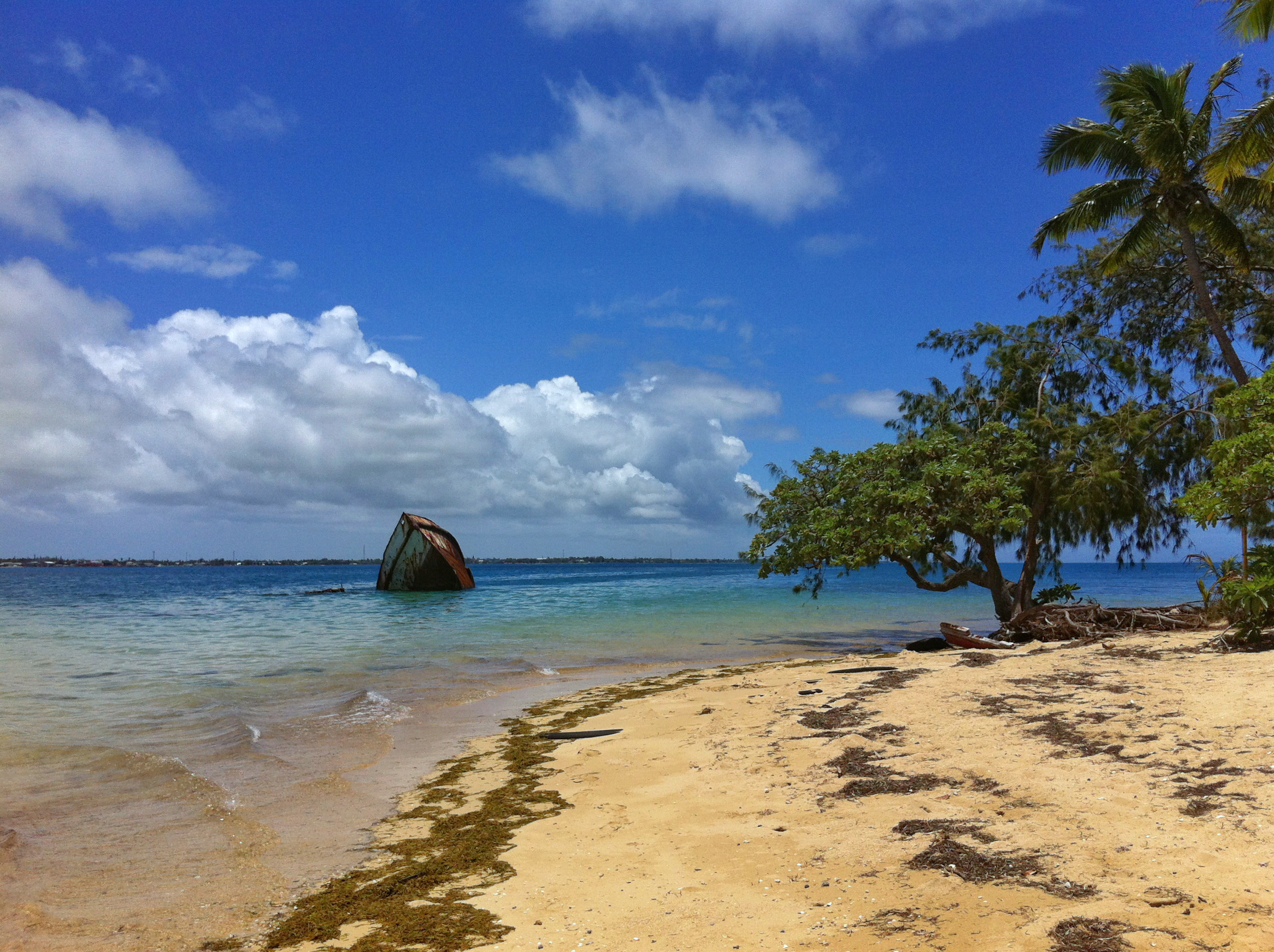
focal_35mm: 35
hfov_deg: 52.7
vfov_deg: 40.6
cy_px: 476
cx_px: 637
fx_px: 1286
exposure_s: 1/3016
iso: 80
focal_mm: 3.85
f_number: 2.8
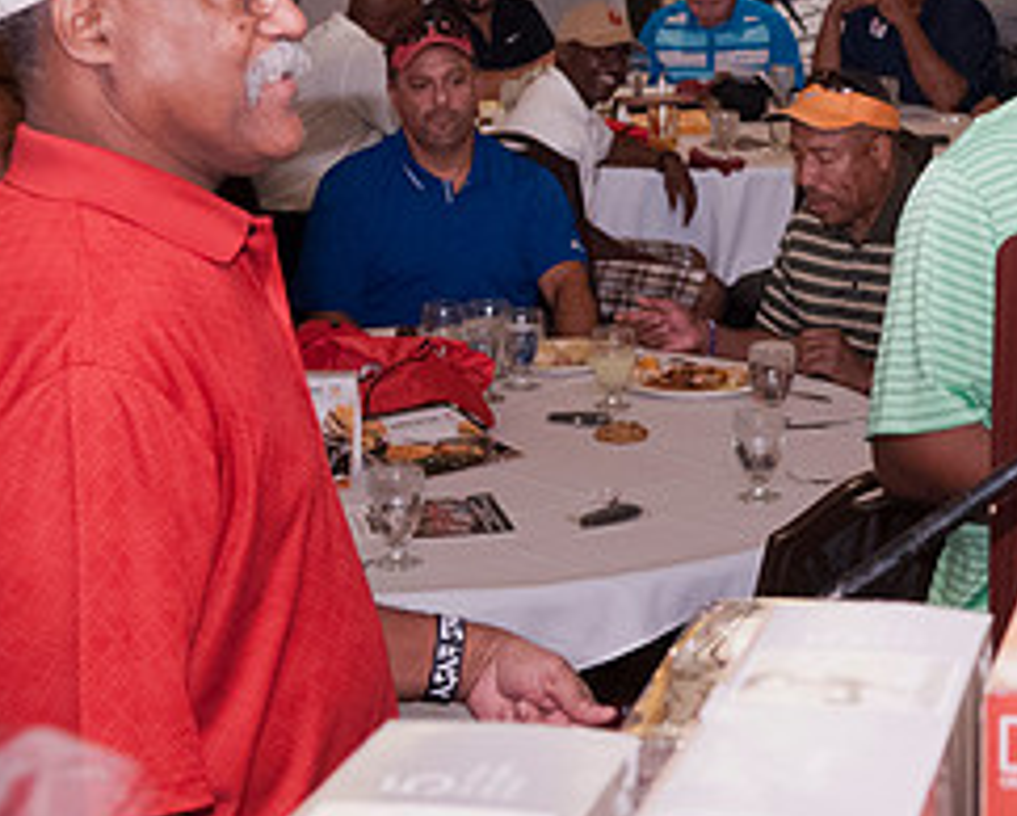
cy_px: 120
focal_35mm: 101
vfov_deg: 15.1
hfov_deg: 18.3
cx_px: 1084
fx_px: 3042
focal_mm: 30
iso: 1250
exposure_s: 1/100
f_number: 4.5
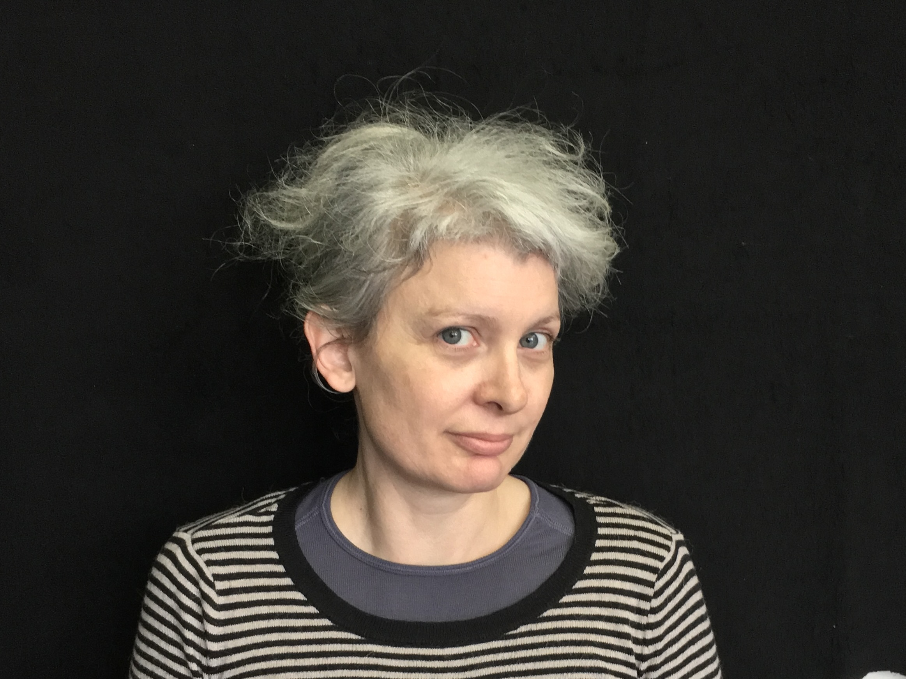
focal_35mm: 29
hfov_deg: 61.7
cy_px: 340
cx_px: 453
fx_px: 759
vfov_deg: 48.2
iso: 200
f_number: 2.2
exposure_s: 1/33
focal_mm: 4.15
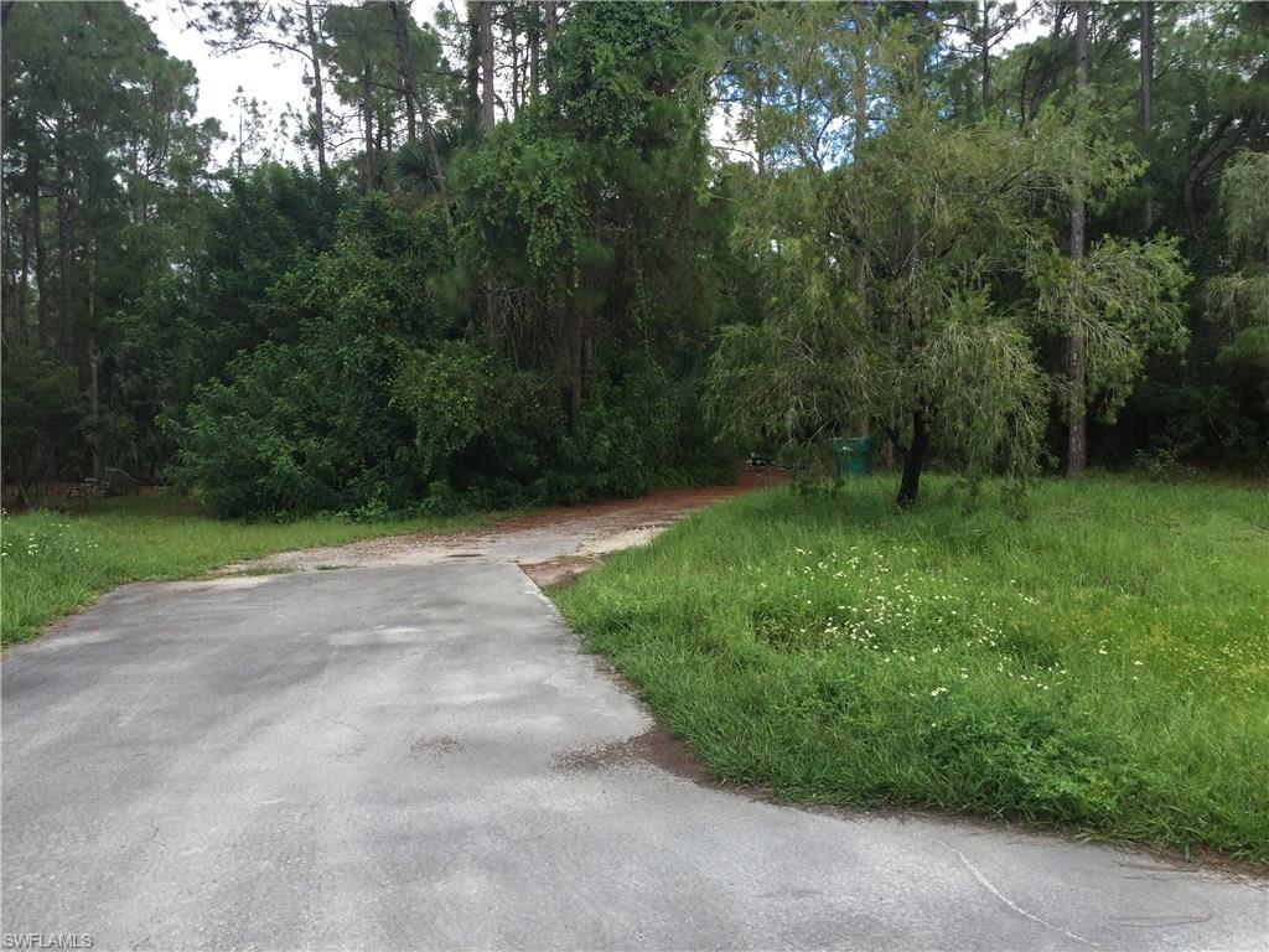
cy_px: 476
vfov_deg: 48.2
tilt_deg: -2.2
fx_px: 1063
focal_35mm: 29
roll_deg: -0.1
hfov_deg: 61.7
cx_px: 634
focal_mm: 4.15
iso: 32
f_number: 2.2
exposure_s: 1/327
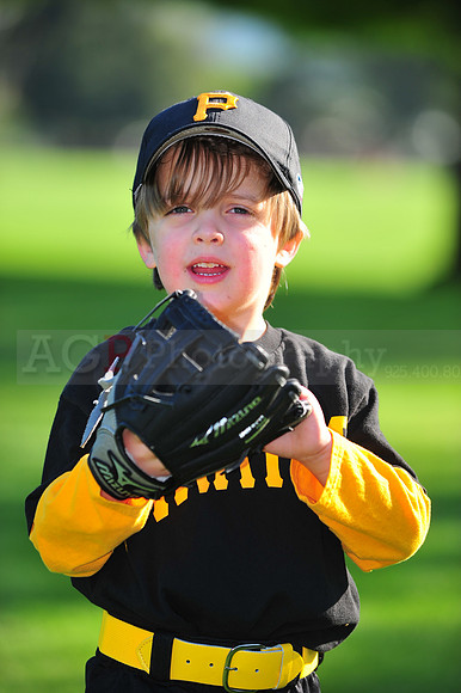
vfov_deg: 10.3
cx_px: 230
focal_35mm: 200
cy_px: 346
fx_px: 3846
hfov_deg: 6.9
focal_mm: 200
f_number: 4
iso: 200
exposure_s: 1/640
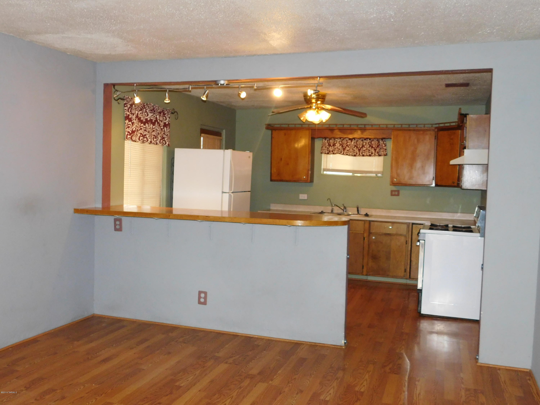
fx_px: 562
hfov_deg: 51.4
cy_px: 202
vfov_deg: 39.7
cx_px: 270
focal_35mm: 36
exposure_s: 1/30
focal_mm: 6.3
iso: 360
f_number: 3.5
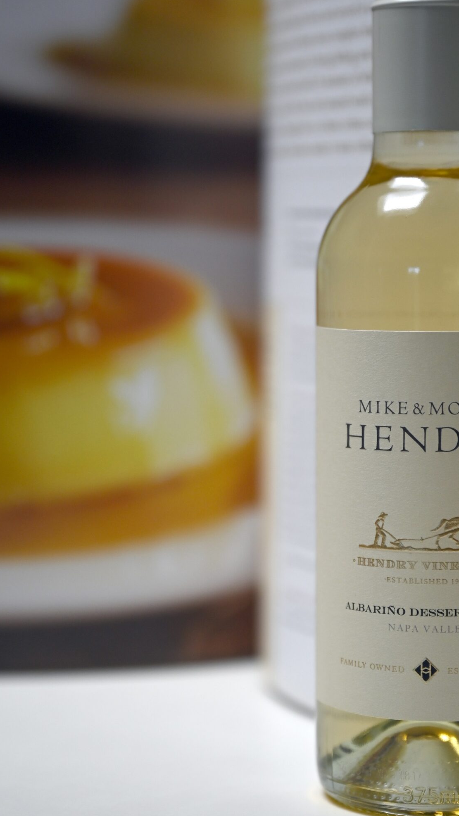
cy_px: 362
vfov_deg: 22.4
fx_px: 2055
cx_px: 228
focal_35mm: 95
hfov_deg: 12.7
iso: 400
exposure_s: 1/2500
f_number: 2.8
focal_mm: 70
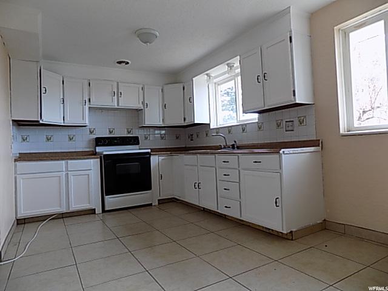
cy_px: 146
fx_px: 258
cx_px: 194
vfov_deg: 58.9
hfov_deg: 73.9
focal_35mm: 23
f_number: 3.1
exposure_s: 1/40
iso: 80
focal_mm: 4
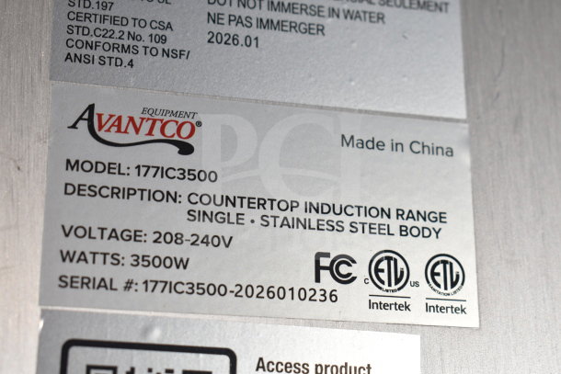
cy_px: 187
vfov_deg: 18.9
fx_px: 1122
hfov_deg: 28.1
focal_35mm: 72
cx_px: 280
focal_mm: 48
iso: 200
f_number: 5.3
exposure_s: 1/125
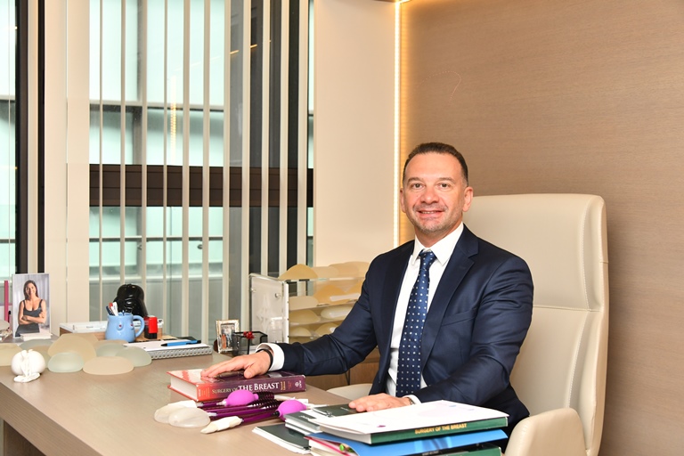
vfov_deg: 24.2
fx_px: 1064
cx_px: 342
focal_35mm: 56
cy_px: 228
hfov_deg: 35.6
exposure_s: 1/200
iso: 1000
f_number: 5.6
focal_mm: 56
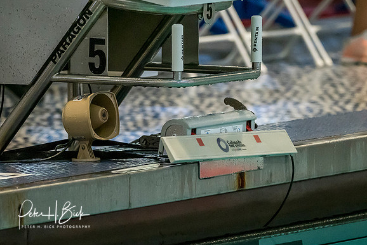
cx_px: 252
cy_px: 162
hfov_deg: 3.6
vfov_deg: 2.4
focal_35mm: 574
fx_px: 5850
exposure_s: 1/1000
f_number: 2.8
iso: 4000
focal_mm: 200
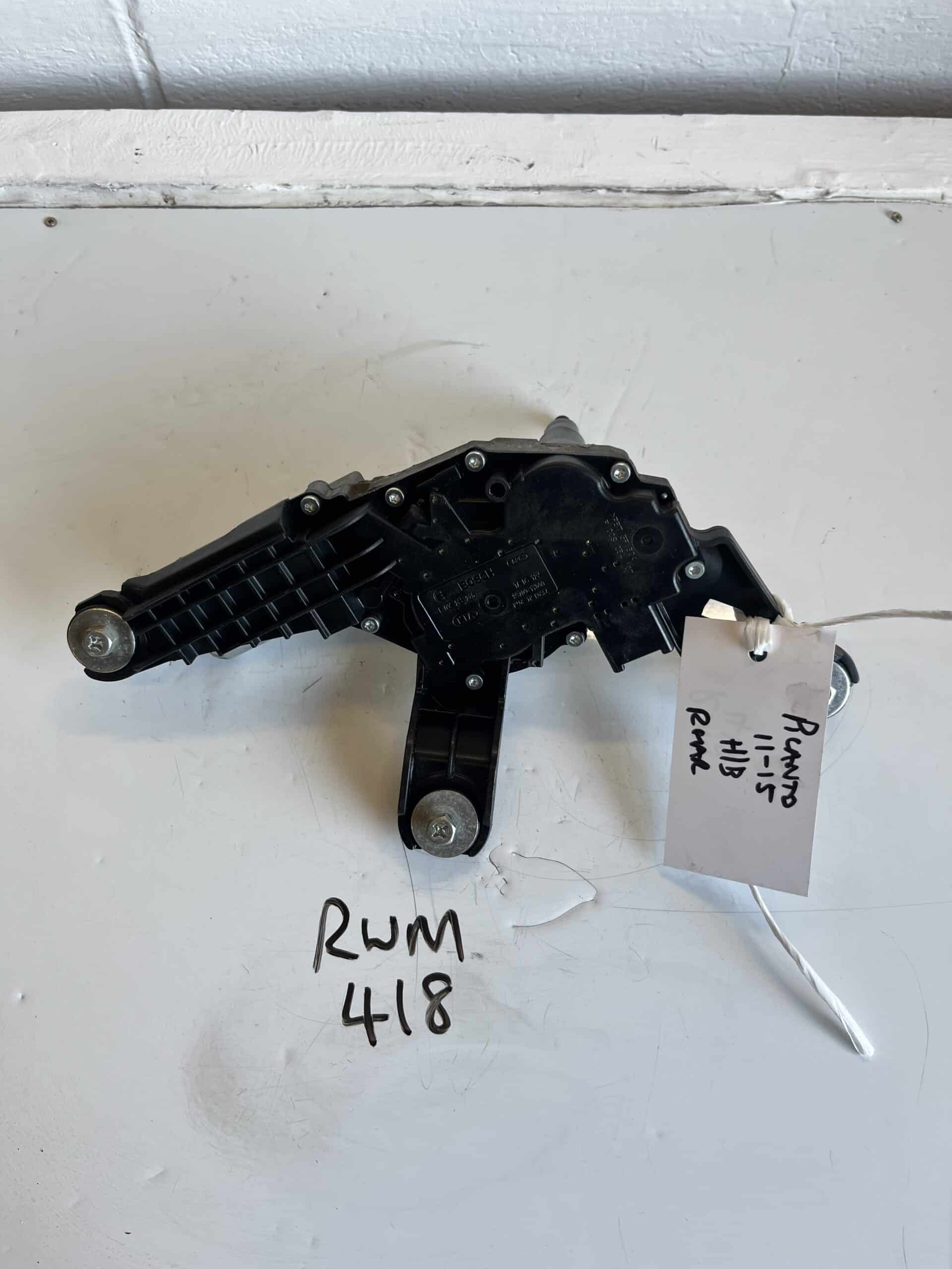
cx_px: 476
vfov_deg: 67.3
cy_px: 634
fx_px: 953
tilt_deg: -65.5
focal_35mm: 26
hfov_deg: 53.1
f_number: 1.6
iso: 32
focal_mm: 5.1
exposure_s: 1/100
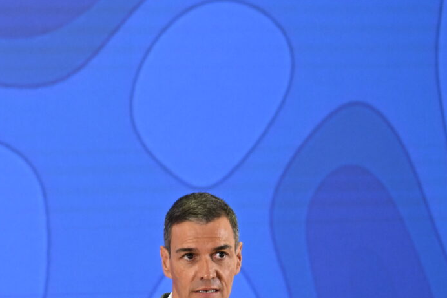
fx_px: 5971
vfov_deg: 2.9
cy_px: 171
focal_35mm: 481
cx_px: -285
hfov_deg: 4.3
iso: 1000
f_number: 3.2
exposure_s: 1/125
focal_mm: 130
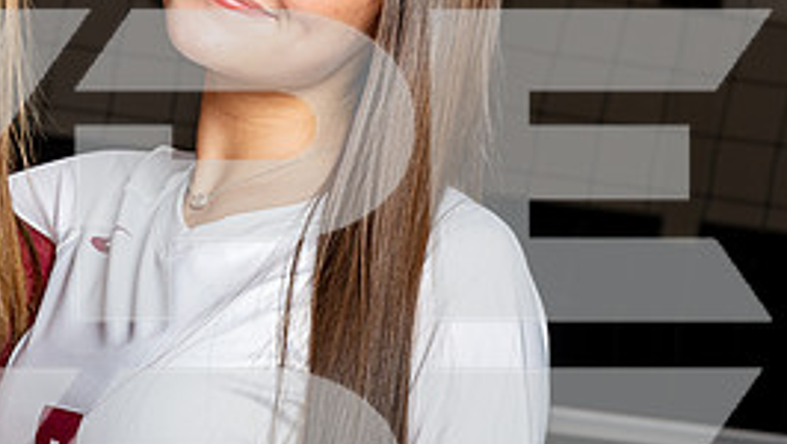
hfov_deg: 13.3
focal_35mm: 160
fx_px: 3341
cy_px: 167
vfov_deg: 7.6
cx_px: 18
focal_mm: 70
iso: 100
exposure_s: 1/250
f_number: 8
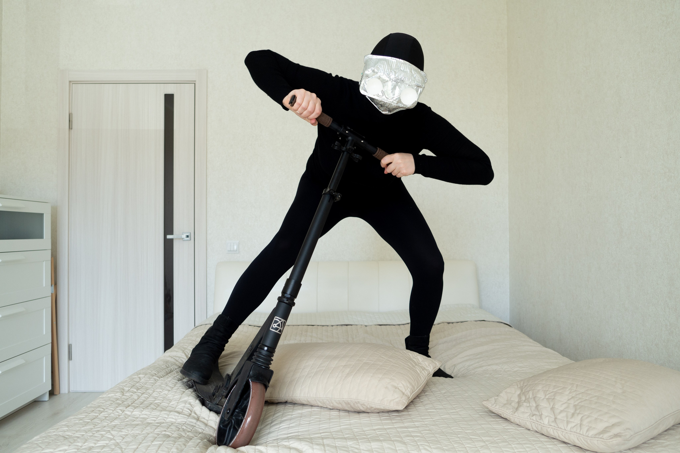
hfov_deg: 71.6
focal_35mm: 25
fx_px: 471
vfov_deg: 51.4
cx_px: 340
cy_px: 226
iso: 250
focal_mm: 12
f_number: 2.5
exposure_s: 1/200
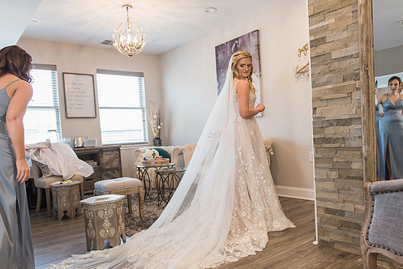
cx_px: 205
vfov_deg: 46.4
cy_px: 149
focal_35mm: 28
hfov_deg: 65.4
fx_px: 314
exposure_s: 1/320
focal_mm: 24
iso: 1000
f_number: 2.8
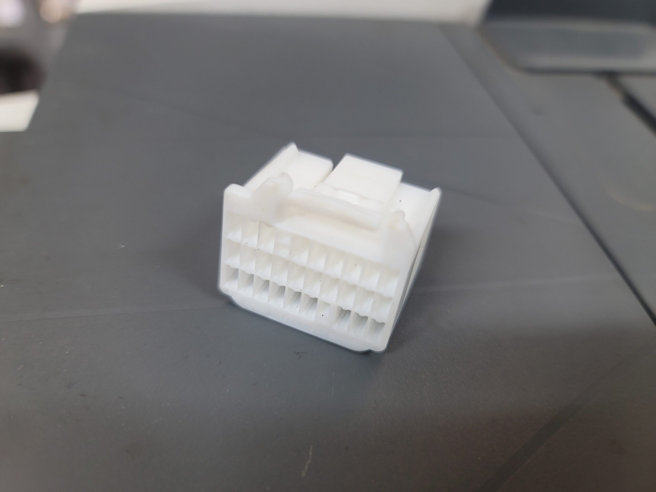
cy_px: 246
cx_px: 328
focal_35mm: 25
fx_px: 474
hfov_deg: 69.4
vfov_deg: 54.9
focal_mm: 7
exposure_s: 1/40
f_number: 1.8
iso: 250
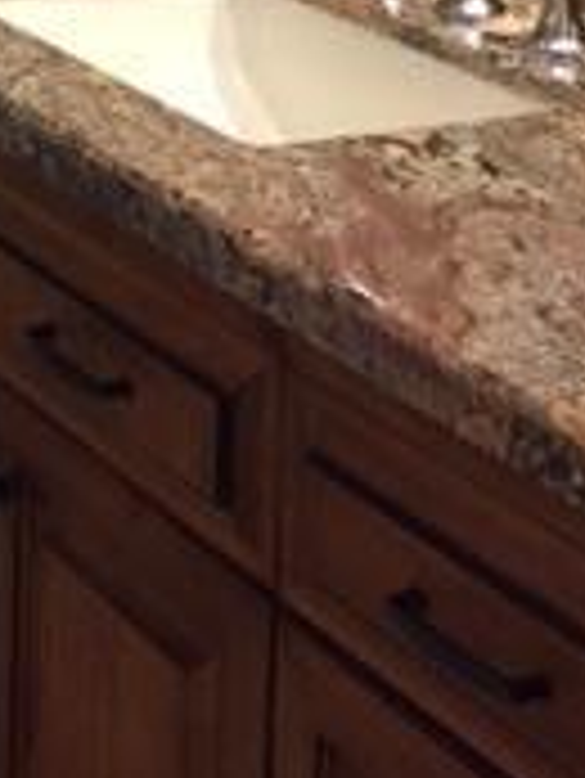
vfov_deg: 16.6
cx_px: -320
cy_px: -418
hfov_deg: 13.0
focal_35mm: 107
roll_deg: +0.3
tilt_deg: -5.6
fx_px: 2408
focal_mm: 4.15
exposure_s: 1/30
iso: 125
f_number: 2.2
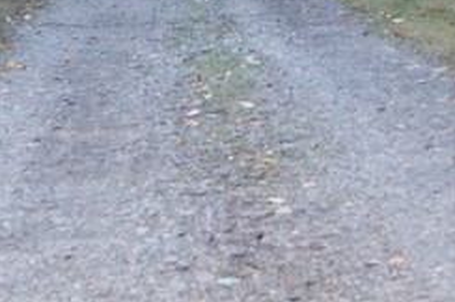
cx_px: 234
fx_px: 2956
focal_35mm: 234
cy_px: -34
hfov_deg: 8.8
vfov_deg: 5.8
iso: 2500
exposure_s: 1/160
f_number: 4.5
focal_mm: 35
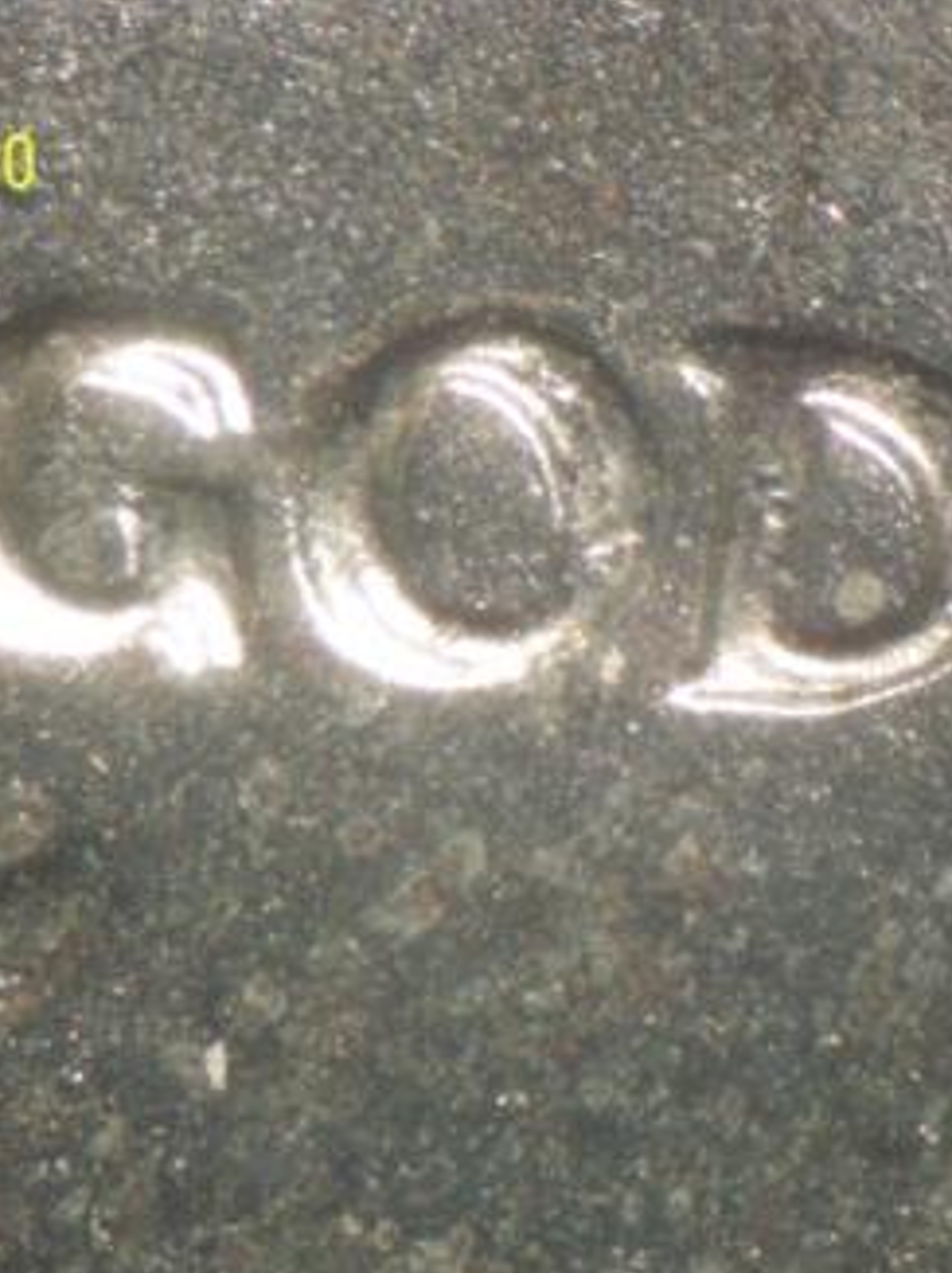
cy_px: 652
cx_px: 456
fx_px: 7270
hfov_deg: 7.5
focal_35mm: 198
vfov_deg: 10.0
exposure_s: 1/30
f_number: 4.9
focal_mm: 22.4
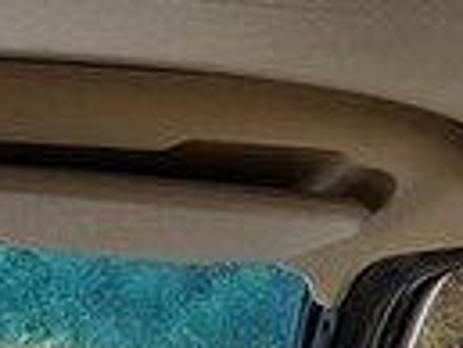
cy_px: 630
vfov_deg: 10.5
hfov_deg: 12.6
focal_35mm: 133
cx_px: -524
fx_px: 1781
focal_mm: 4.2
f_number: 1.7
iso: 64
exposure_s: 1/100
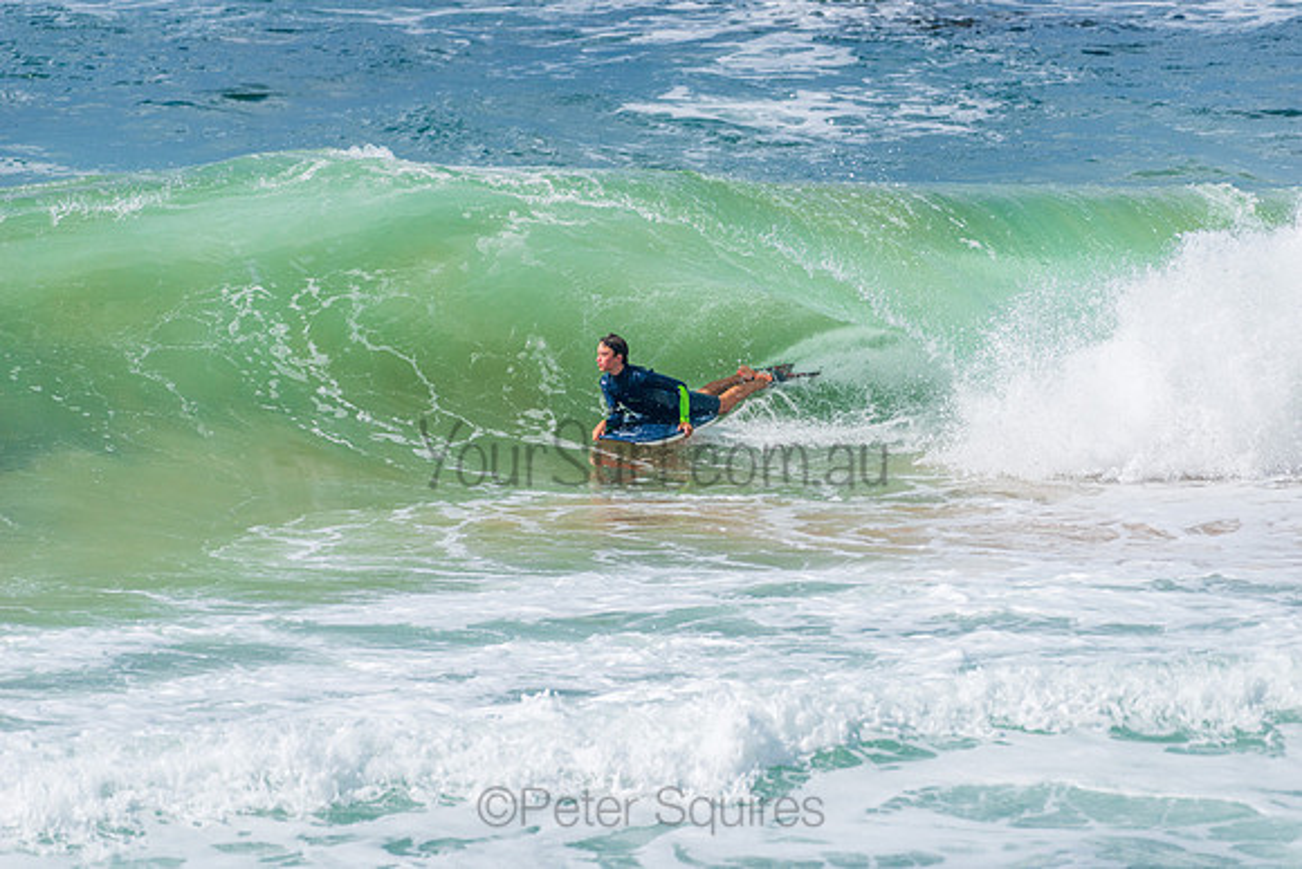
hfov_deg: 4.1
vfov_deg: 2.8
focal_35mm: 500
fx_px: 18087
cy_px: 434
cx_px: 651
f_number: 5.6
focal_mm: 500
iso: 160
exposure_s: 1/2000
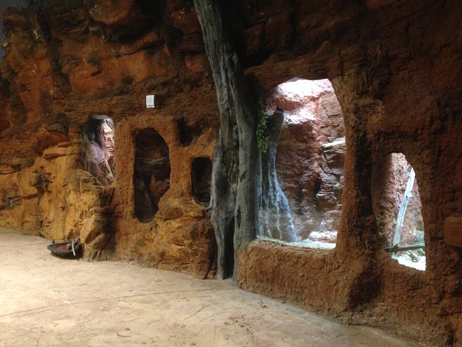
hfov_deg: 55.4
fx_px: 440
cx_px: 231
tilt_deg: +0.0
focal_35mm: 33
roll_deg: +0.9
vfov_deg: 42.9
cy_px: 174
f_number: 2.4
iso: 320
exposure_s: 1/20
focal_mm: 4.1
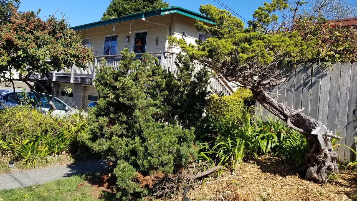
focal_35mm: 33
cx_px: 157
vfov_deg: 35.6
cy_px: 88
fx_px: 312
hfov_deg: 59.3
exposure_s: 1/1708
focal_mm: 4.25
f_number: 1.7
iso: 50
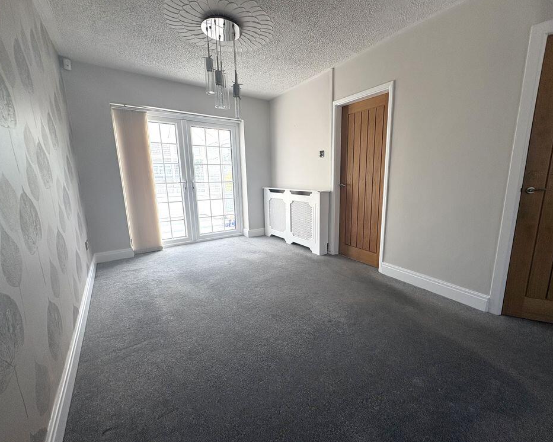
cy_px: 223
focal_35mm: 15
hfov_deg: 96.6
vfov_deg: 84.0
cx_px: 299
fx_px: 245
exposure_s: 1/136
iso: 100
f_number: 2.2
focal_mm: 2.22
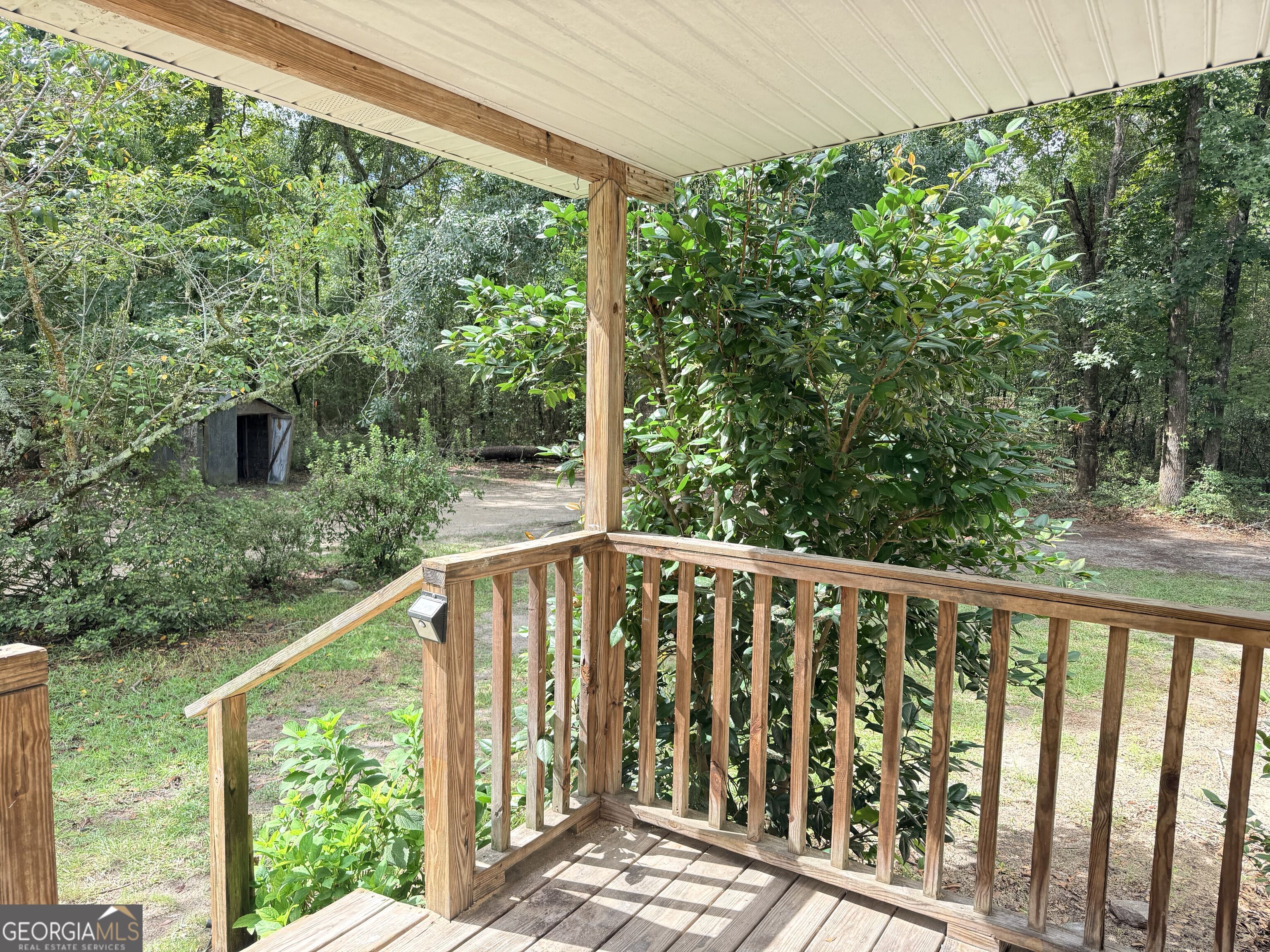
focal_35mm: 24
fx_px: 881
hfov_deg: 71.6
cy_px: 476
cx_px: 635
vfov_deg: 56.8
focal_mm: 6.76
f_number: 1.78
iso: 100
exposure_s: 1/735
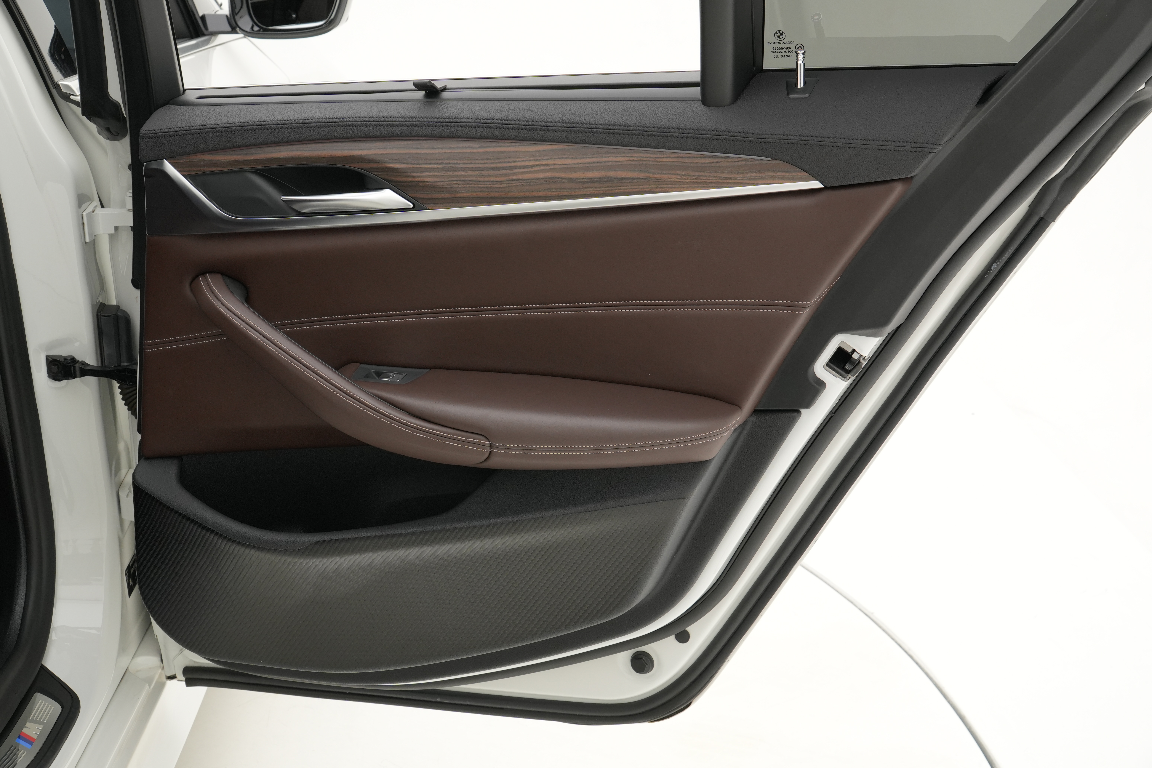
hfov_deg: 37.3
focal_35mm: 53
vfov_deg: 25.3
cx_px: 576
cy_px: 384
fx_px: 1709
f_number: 8
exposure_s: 1/40
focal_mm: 35.6
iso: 400
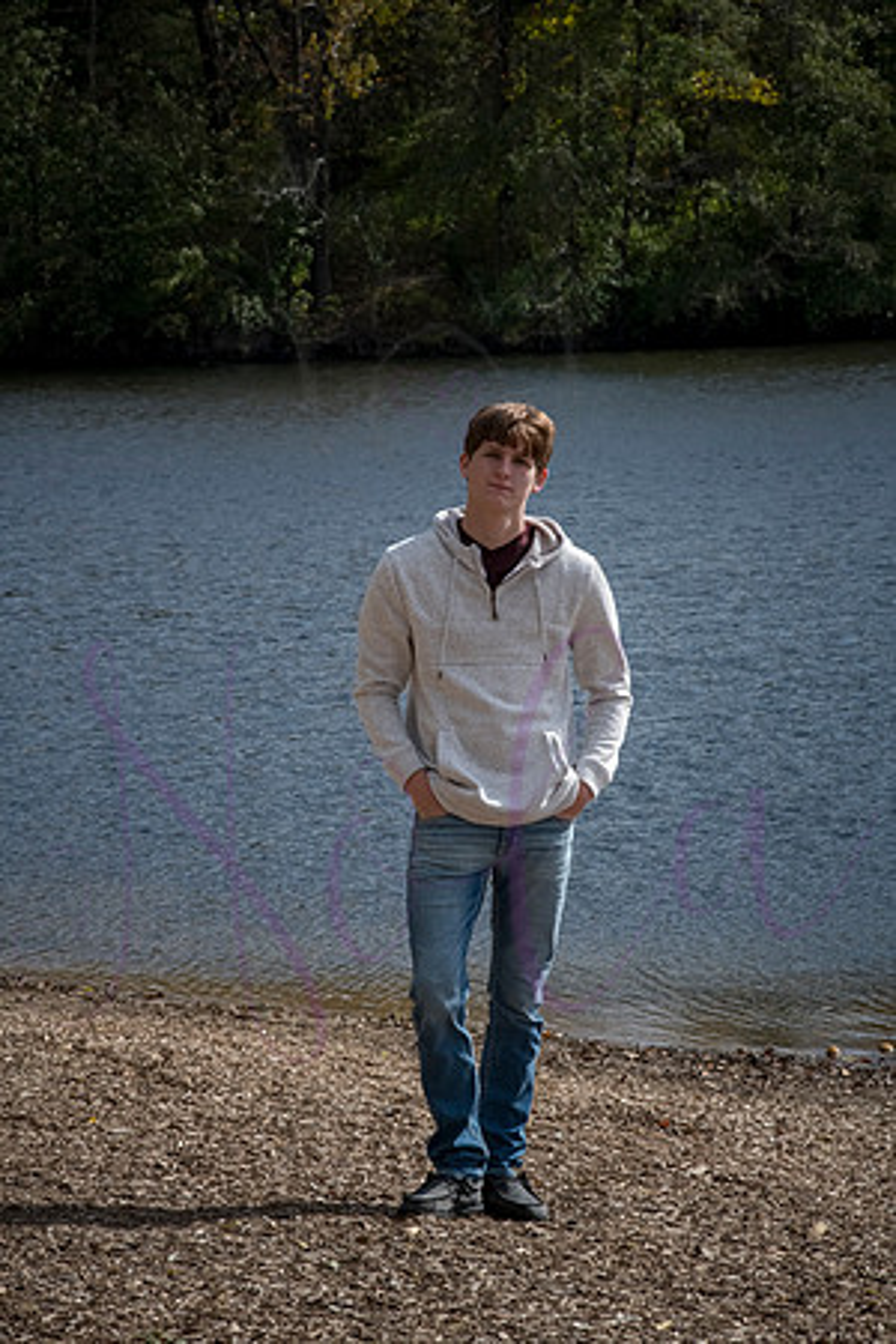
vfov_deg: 14.2
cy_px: 672
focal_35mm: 145
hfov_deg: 9.5
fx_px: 5413
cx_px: 448
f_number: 16
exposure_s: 1/640
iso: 800
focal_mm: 145
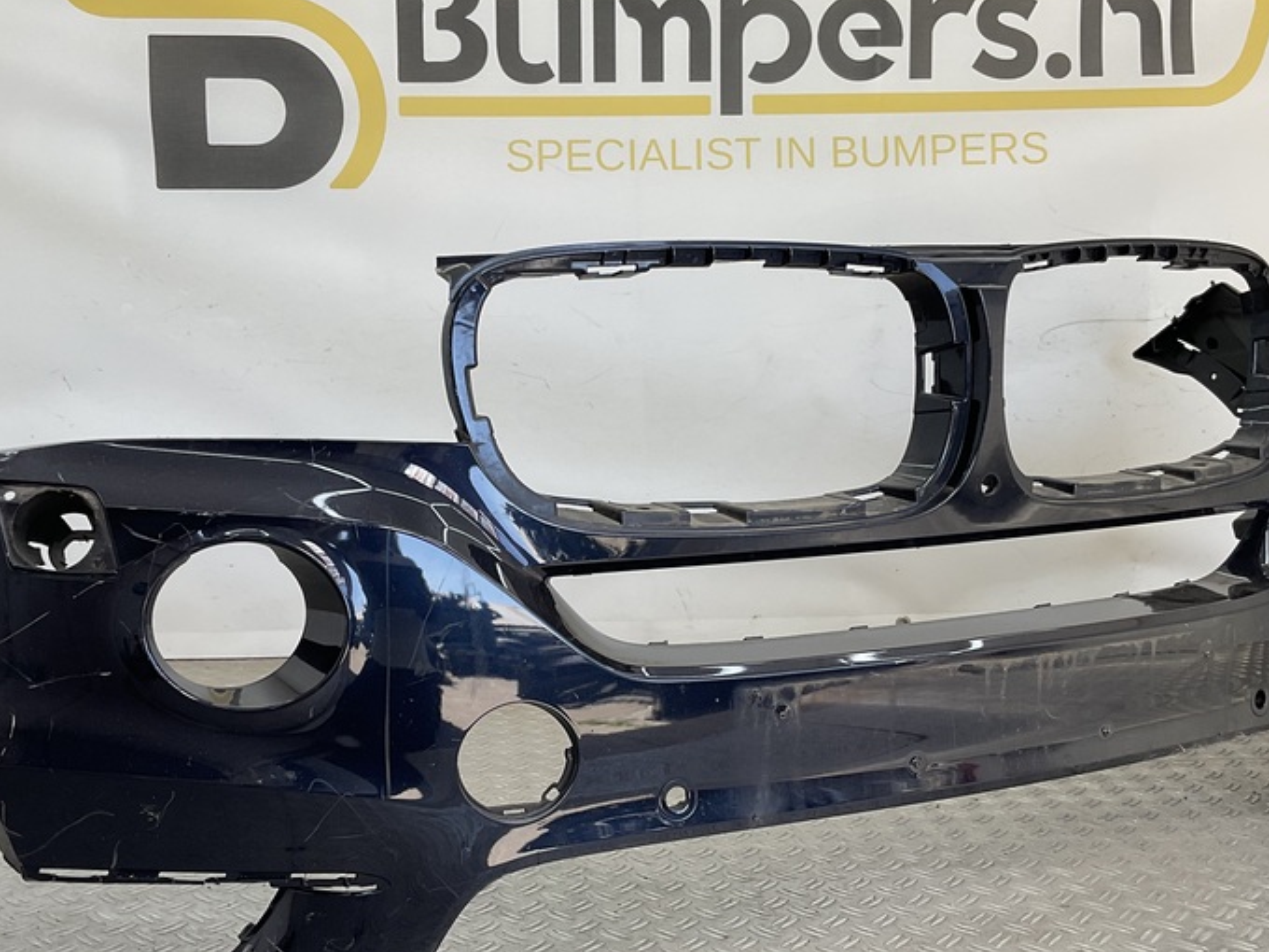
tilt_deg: -11.1
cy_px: 551
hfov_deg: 43.7
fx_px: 1576
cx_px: 537
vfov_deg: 33.5
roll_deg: +0.0
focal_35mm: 43
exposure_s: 1/167
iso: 16
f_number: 1.8
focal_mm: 3
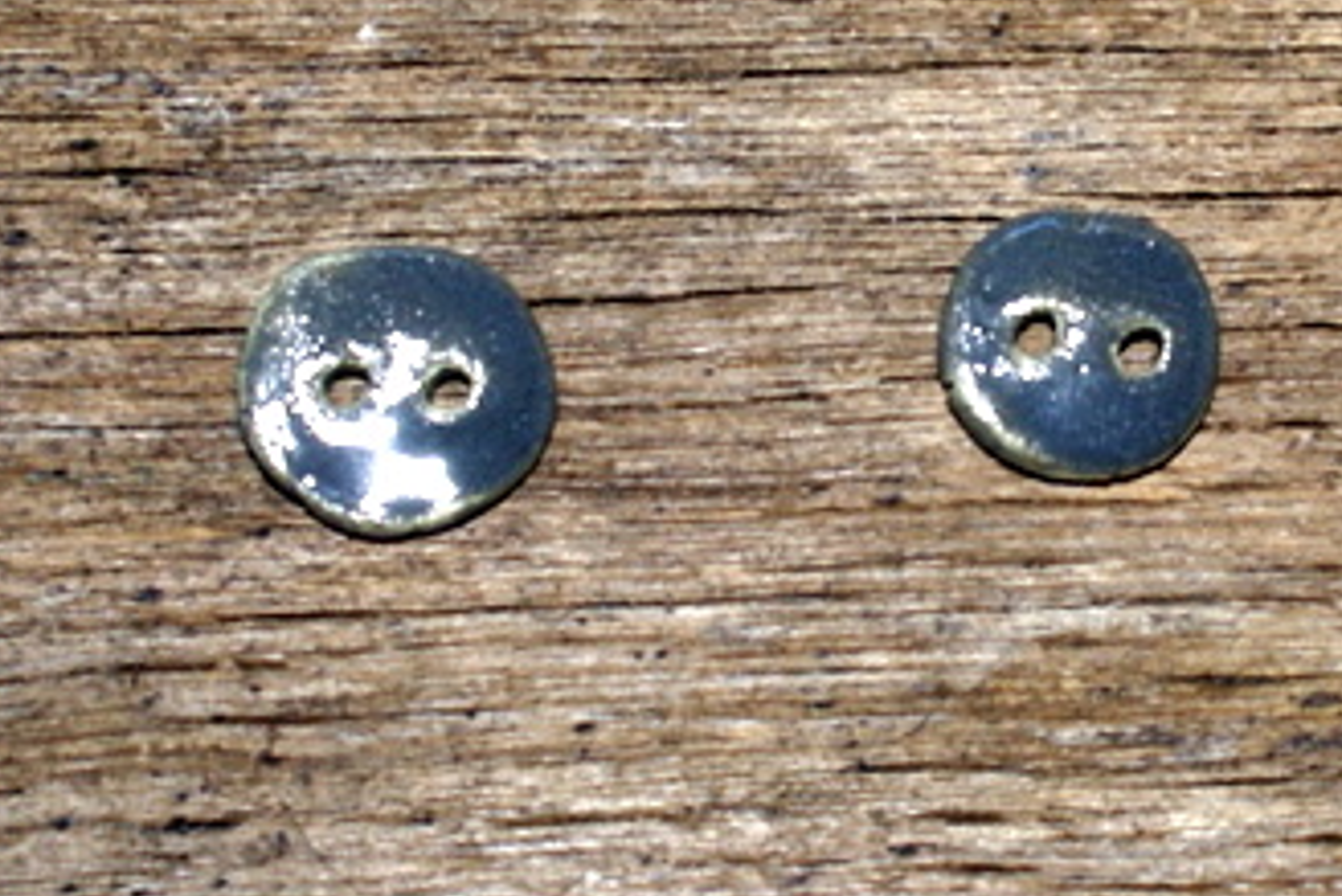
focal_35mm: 128
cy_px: 413
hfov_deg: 15.9
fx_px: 4782
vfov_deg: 10.7
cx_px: 1056
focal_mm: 35
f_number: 6.3
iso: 400
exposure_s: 1/60
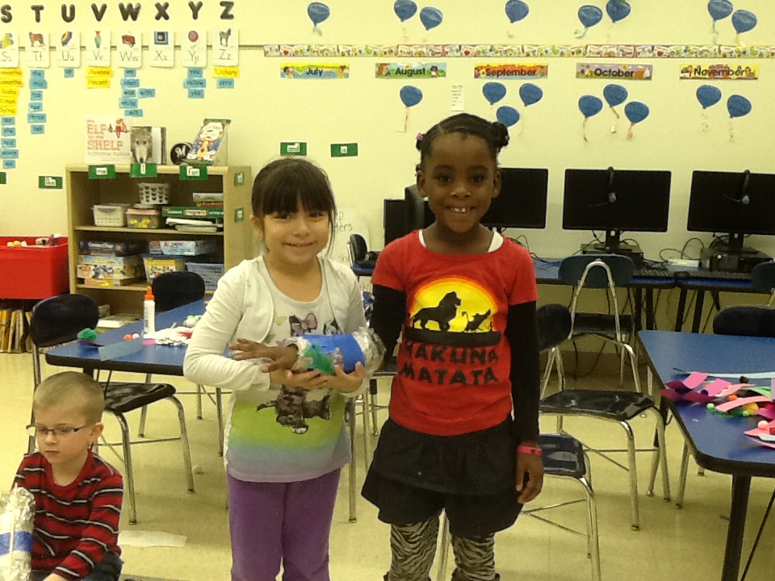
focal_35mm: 44
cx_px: 388
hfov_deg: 42.9
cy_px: 290
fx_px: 985
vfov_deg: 32.9
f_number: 2.4
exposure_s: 1/30
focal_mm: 2.03
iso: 80
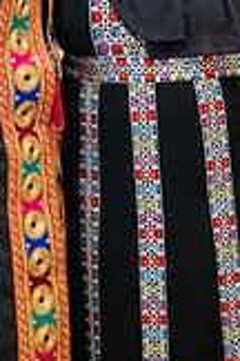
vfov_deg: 10.5
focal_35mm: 194
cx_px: 102
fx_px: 1940
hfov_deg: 7.1
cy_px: 38
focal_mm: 70
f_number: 4
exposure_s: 1/160
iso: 16000
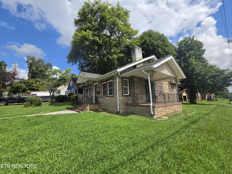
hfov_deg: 106.2
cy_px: 87
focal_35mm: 13
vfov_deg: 89.9
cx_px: 116
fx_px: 87
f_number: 1.9
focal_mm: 2.2
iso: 32
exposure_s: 1/2134
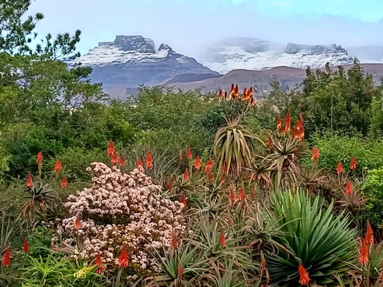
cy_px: 144
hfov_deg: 19.8
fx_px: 1095
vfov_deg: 14.9
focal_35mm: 99
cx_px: 192
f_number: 1.8
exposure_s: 1/123
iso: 106
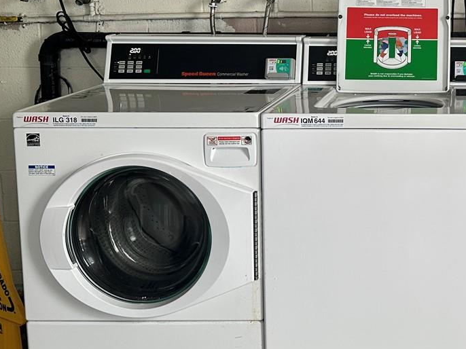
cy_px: 74
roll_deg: -0.8
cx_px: 474
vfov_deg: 25.7
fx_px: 754
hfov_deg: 31.6
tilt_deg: -7.2
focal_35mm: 56
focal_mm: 6.86
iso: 100
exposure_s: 1/121
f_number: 1.78
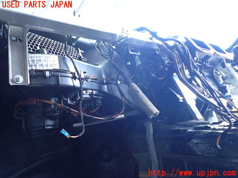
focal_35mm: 25
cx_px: 119
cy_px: 89
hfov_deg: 69.4
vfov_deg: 54.9
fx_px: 172
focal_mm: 4.5
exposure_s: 1/125
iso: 400
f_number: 2
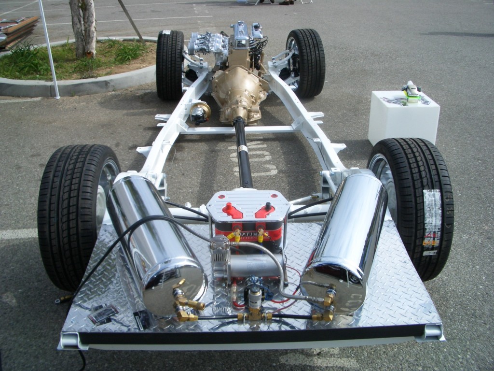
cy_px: 186
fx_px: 499
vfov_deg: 40.7
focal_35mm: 35
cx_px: 247
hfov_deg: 52.6
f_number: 4.3
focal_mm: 5.8
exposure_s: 1/800
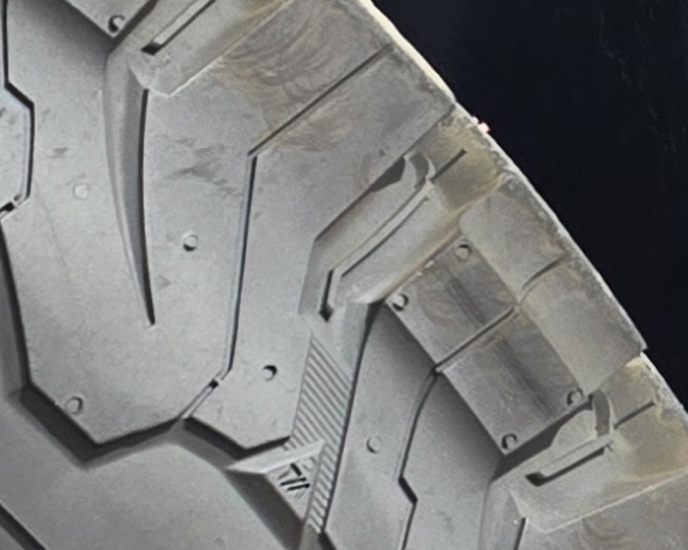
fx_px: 3745
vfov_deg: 7.7
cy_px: 1412
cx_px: -1201
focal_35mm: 184
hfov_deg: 9.0
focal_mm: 5.4
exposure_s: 1/467
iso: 25
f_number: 1.8
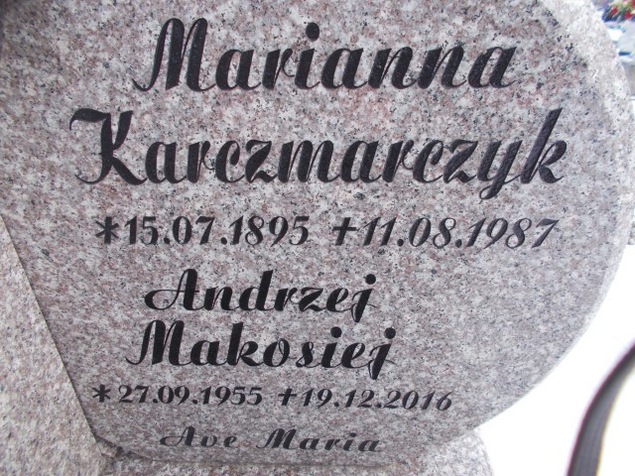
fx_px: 477
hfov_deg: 67.3
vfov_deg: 53.1
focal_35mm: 26
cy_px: 238
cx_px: 318
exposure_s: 1/200
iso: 80
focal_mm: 4.6
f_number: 3.2
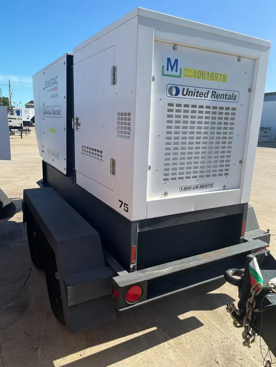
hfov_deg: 53.1
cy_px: 184
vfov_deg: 67.3
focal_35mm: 26
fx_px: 276
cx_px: 138
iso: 50
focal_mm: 5.1
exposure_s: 1/2062
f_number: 1.6
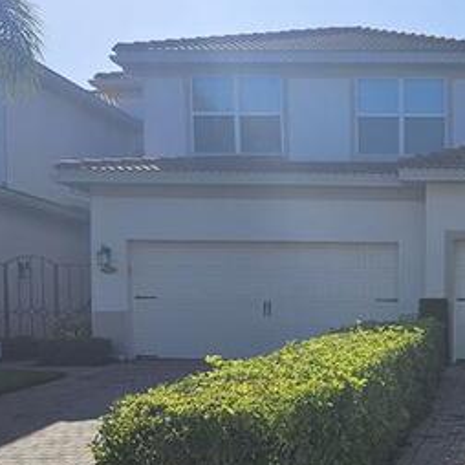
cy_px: 364
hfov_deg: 25.0
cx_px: 514
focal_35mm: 64
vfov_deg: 26.4
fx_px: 973
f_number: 1.8
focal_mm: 5.4
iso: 25
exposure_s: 1/2993
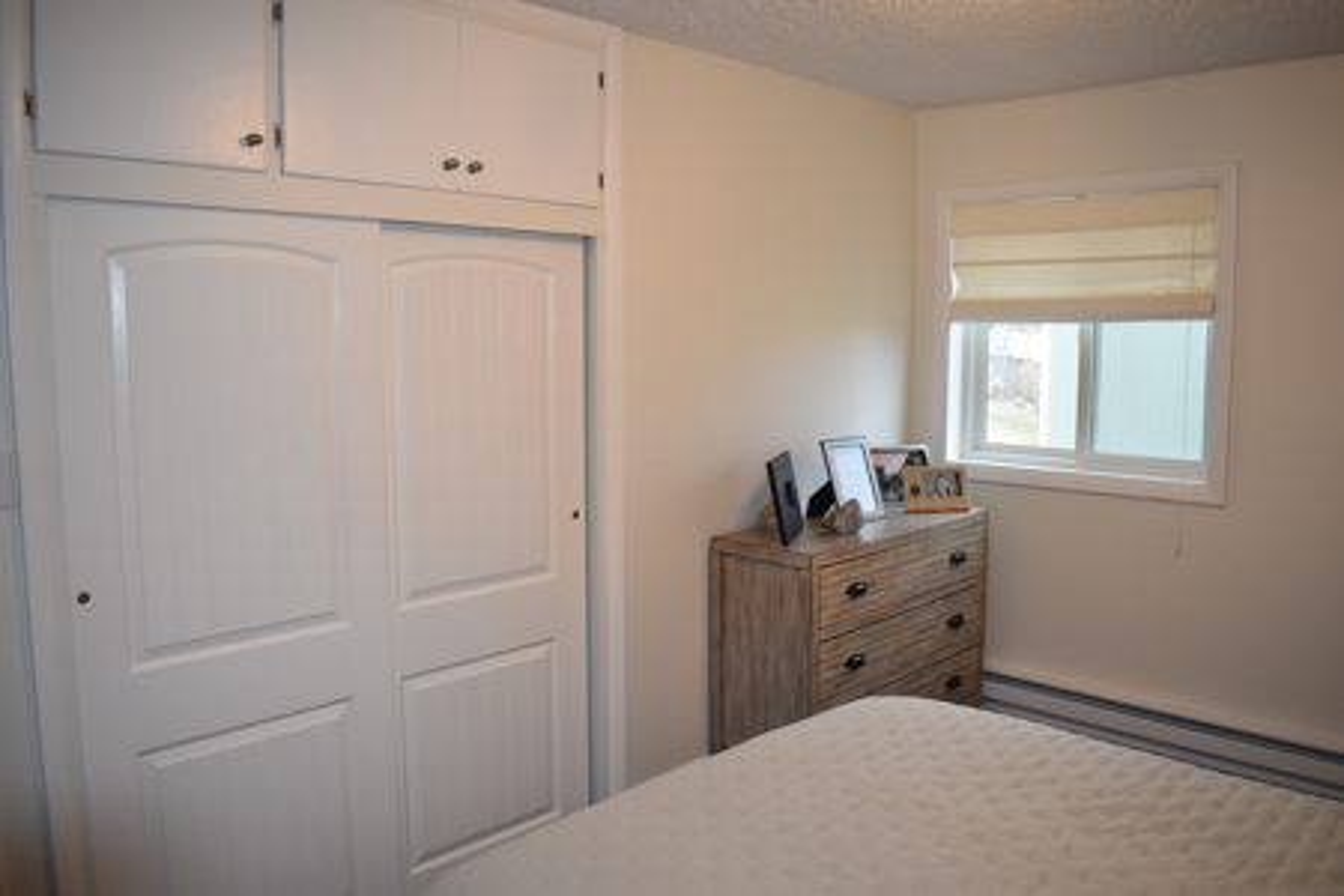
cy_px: 448
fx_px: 1008
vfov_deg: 47.9
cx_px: 672
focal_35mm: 27
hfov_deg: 67.4
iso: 800
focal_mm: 18
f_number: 4.5
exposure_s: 1/80
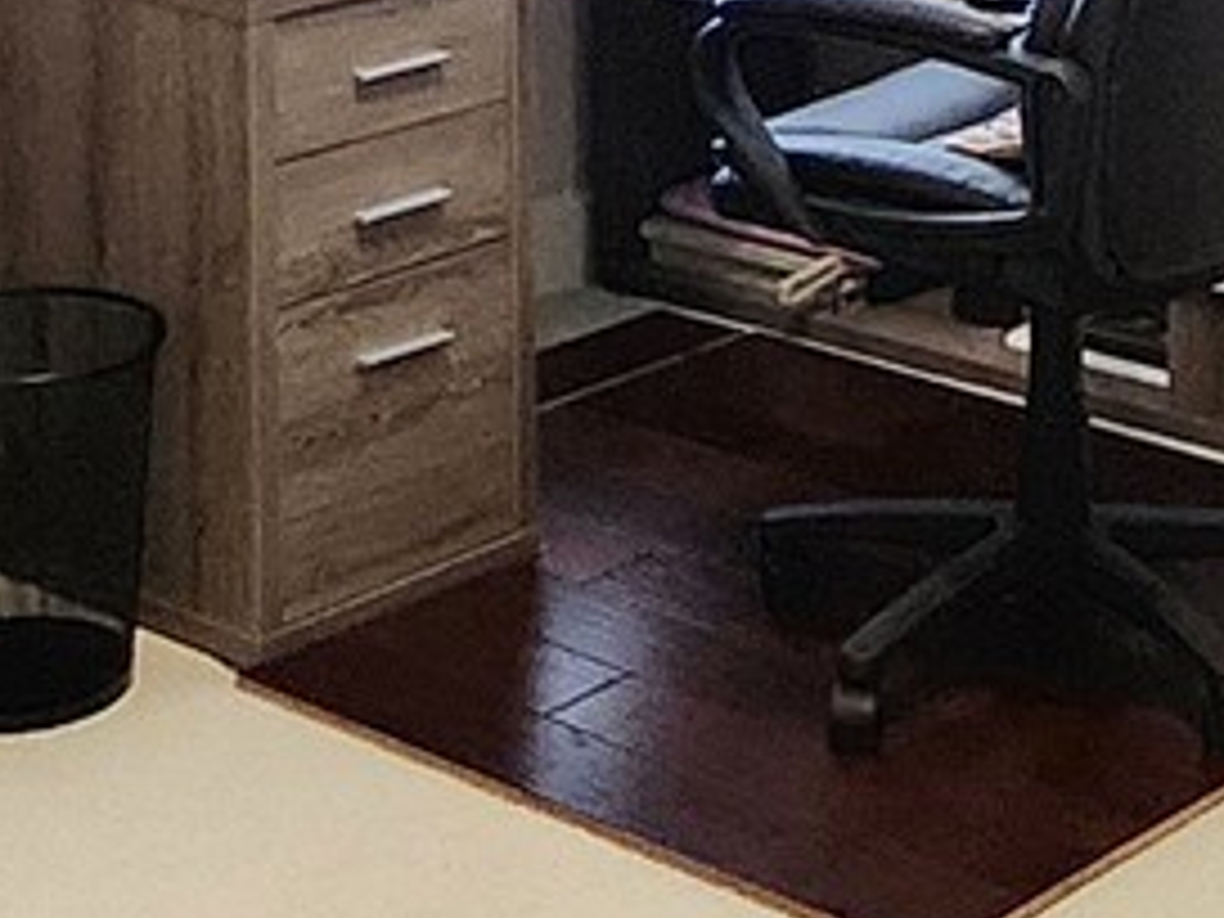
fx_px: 3465
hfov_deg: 20.0
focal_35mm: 98
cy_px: -504
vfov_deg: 14.0
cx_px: 770
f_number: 2.2
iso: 400
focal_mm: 1.7
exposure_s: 1/60.2
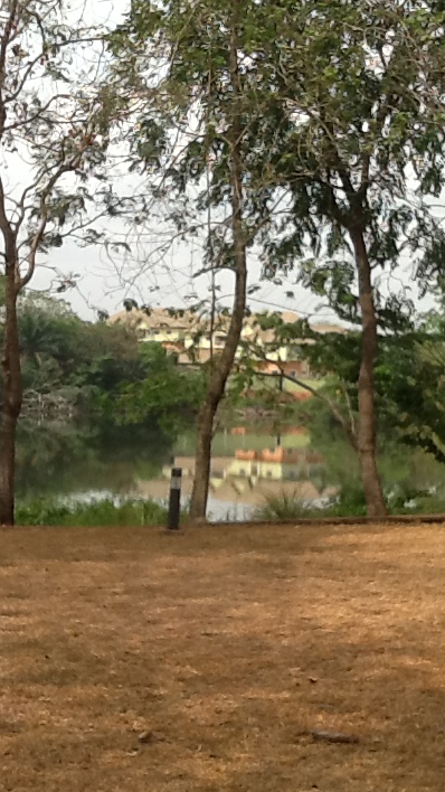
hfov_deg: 18.5
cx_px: 189
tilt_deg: -1.6
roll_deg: -0.8
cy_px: 400
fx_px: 1364
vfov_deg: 32.4
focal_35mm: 65
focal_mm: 2.03
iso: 40
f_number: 2.4
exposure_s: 1/723
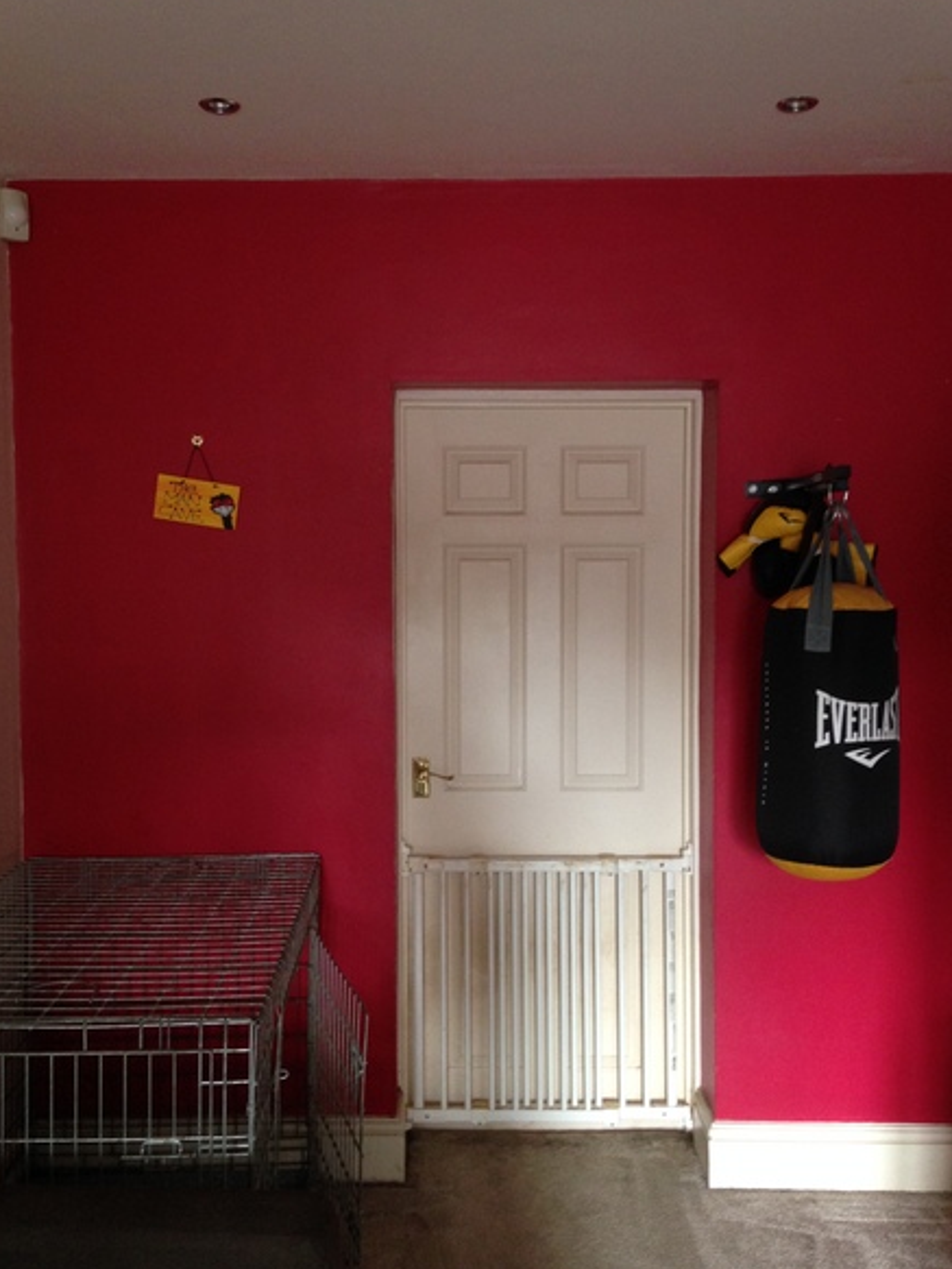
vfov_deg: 53.9
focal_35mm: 34
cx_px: 466
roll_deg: -0.5
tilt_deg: -3.8
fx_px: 1246
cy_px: 626
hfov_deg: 41.8
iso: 160
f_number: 2.4
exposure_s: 1/20
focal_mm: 4.12
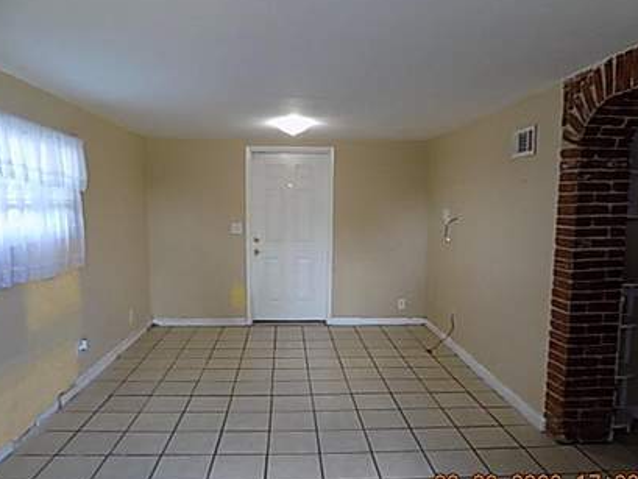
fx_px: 498
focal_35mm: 27
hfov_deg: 65.3
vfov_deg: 51.2
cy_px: 270
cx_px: 303
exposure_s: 1/30
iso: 140
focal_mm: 4
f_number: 3.1
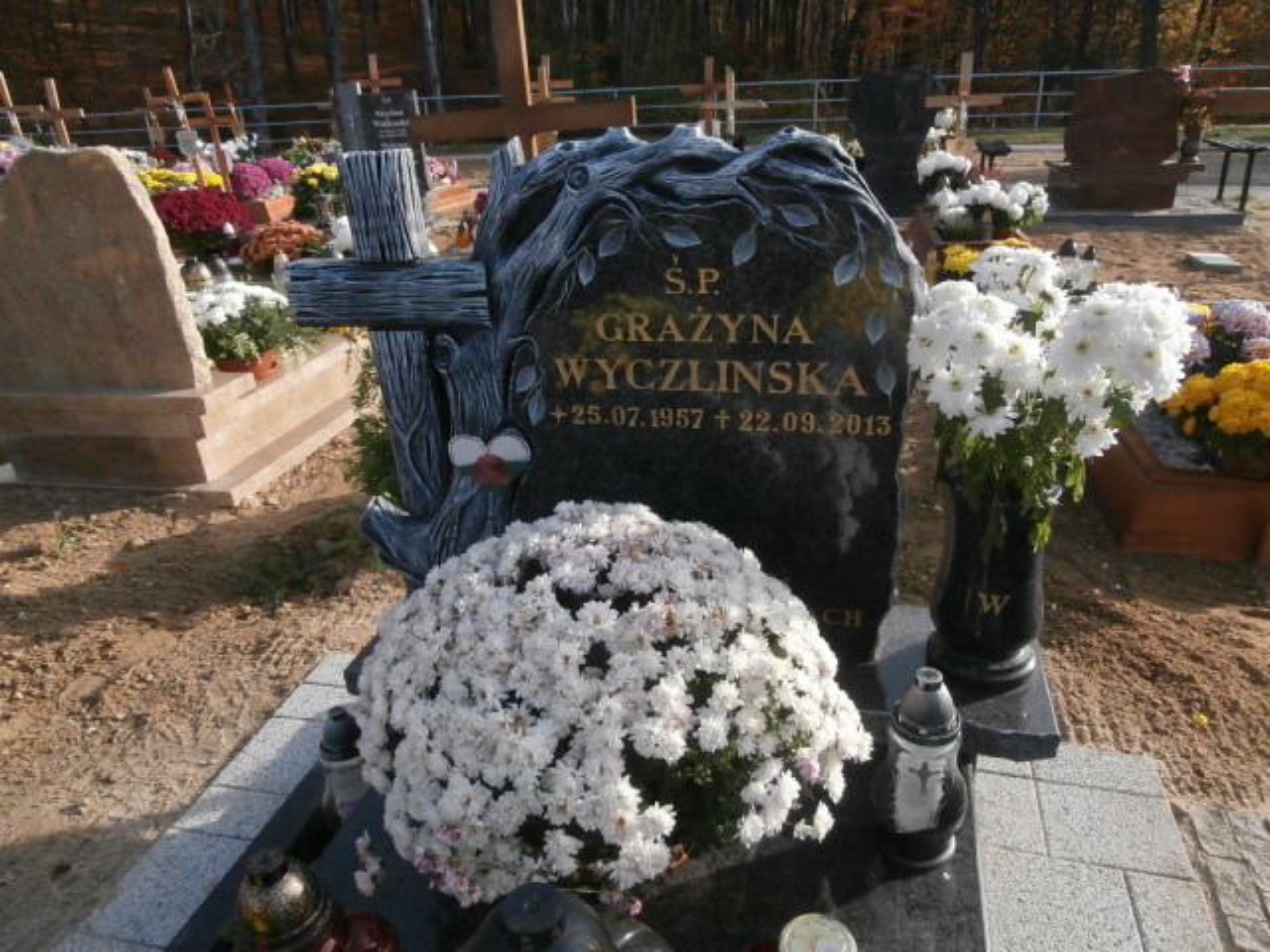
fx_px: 881
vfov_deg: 56.8
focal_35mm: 24
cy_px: 476
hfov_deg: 71.6
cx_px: 635
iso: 400
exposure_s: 1/320
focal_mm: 4.2
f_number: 7.9
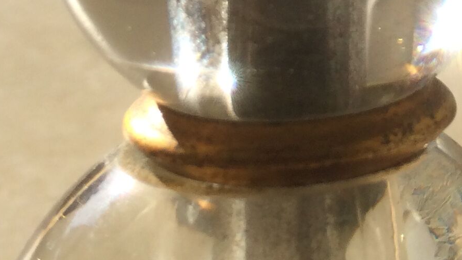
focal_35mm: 116
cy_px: -369
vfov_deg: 9.3
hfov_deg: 18.1
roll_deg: +1.0
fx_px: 1421
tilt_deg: -0.7
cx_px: 431
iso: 32
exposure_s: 1/1520
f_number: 2.2
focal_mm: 4.15
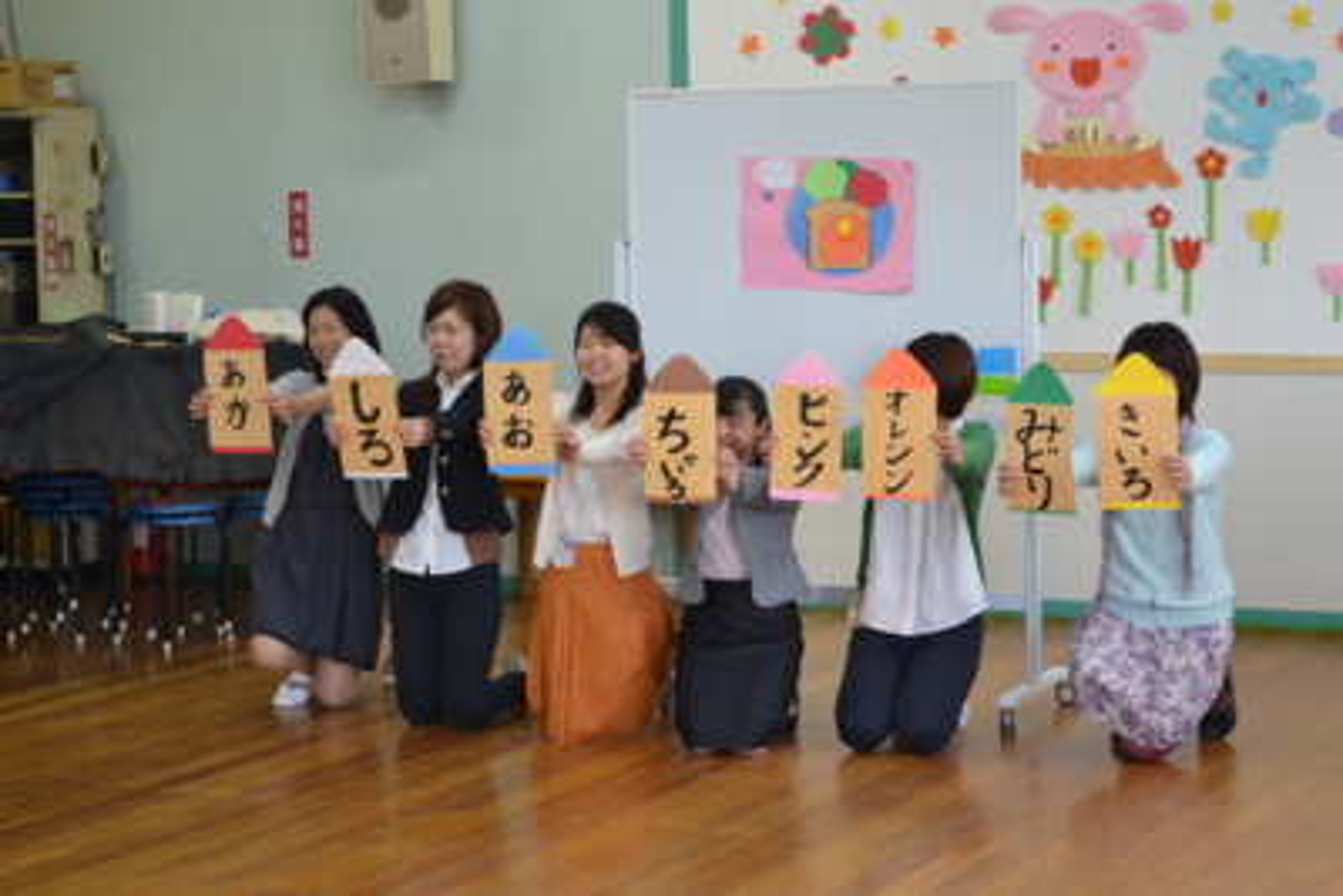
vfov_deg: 16.6
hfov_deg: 24.6
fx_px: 3079
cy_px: 448
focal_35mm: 82
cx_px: 672
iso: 400
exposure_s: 1/20
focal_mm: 55
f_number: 5.6
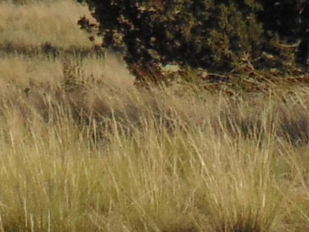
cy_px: -319
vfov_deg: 2.4
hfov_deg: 3.2
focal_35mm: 612
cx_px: 292
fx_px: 5461
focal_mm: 14.1
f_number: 4.3
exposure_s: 1/800
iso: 80
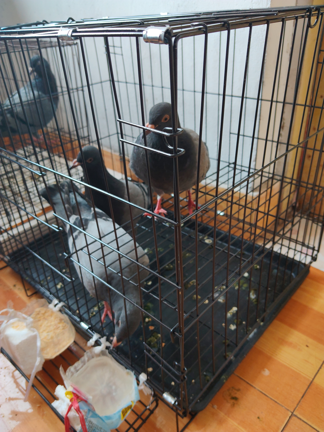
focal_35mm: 26
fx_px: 324
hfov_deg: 53.1
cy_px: 216
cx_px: 162
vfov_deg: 67.3
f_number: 1.88
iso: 184
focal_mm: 4.82
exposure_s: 1/33.3
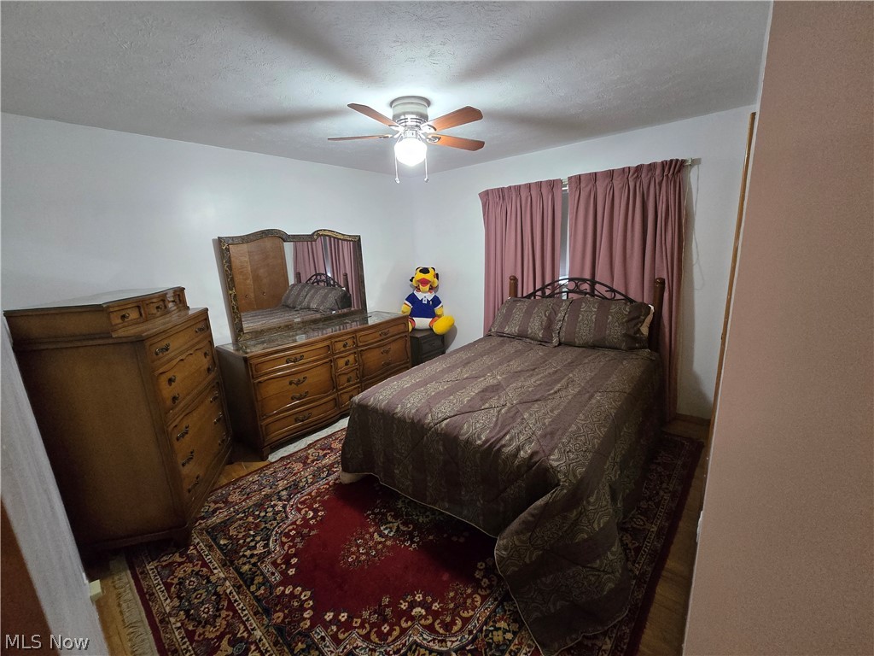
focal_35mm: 13
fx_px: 328
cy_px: 328
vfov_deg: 89.9
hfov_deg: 106.2
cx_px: 437
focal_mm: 2.2
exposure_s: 1/60
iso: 1000
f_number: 2.2
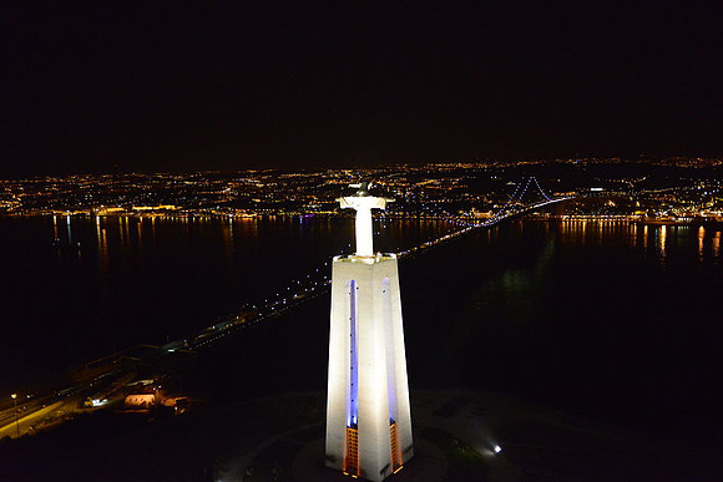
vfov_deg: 41.1
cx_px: 362
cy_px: 241
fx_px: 643
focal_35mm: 32
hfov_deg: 58.7
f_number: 2.8
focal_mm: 32
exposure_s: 1/160
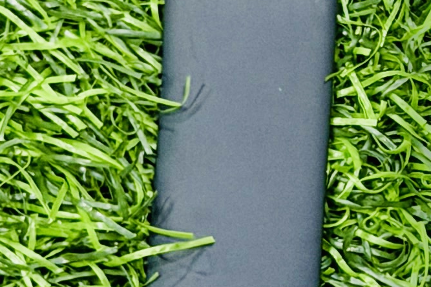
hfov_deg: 6.8
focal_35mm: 302
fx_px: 3614
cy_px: 1
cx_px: 552
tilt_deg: -67.5
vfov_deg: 4.5
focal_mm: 6.76
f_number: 1.78
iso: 64
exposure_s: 1/50
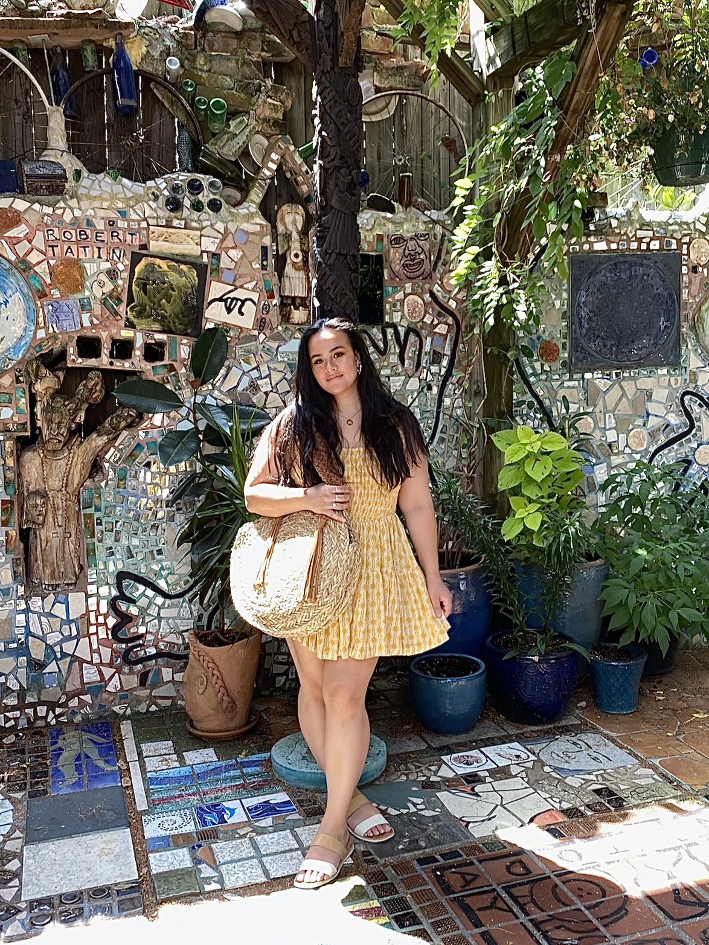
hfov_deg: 53.1
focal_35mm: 26
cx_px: 354
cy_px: 472
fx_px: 710
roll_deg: +2.5
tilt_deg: -6.2
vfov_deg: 67.3
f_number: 1.8
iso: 32
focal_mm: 4.25
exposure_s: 1/120
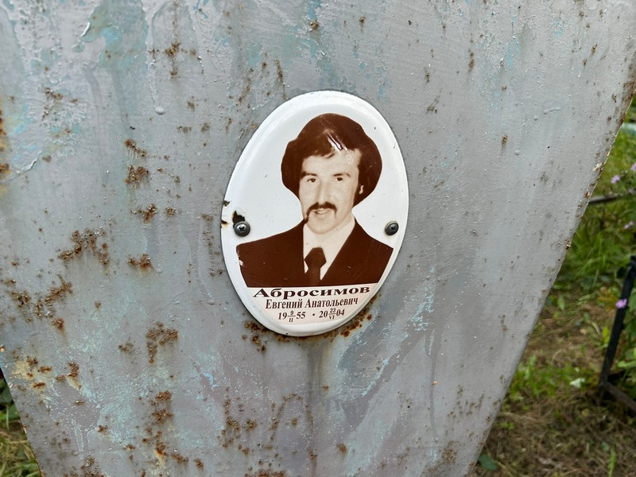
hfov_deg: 67.3
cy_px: 238
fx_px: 478
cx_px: 318
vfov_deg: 53.1
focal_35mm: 26
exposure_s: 1/808
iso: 50
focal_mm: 5.7
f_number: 1.5
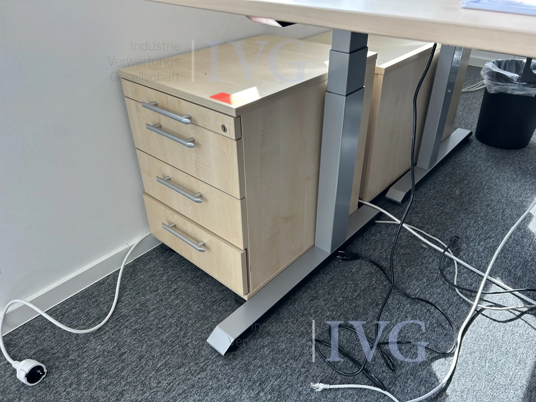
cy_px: 201
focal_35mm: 26
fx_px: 403
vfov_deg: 53.1
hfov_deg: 67.3
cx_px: 268
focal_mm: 5.7
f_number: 1.5
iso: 40
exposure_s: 1/144
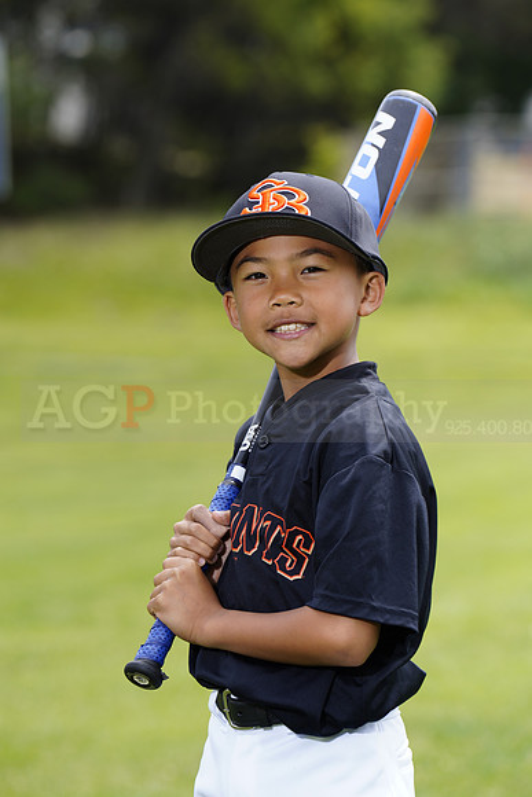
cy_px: 398
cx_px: 266
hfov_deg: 6.9
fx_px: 4430
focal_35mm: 200
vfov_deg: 10.3
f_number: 6.3
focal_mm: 200
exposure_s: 1/250
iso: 100
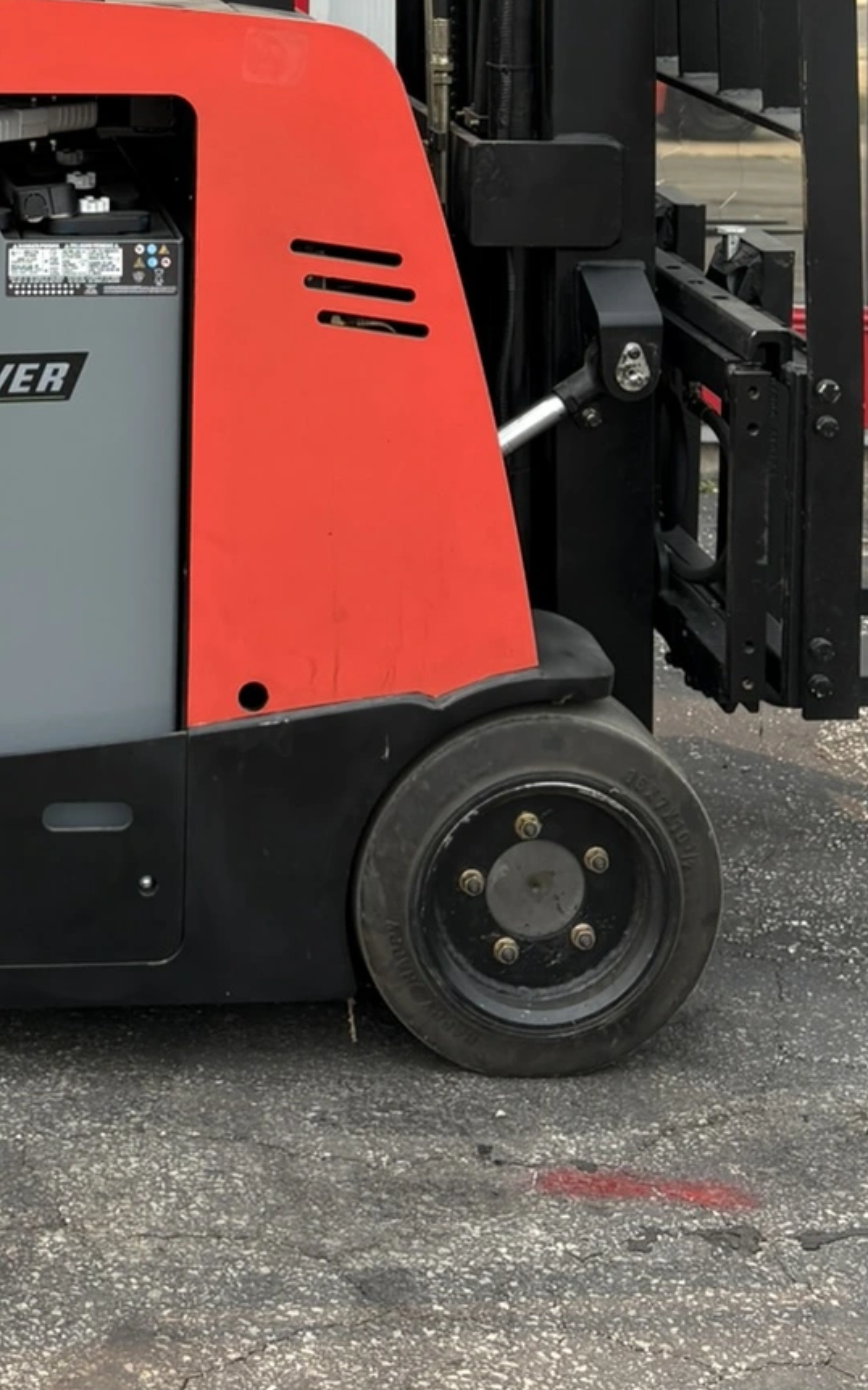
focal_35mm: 64
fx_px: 2423
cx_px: 47
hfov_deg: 19.8
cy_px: -113
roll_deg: -0.9
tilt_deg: +0.7
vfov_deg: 29.1
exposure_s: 1/1175
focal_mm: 5.96
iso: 50
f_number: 1.6
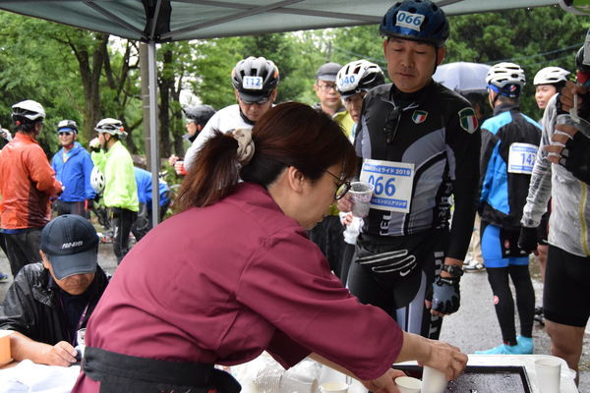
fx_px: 737
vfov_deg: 29.9
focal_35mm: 45
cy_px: 196
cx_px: 295
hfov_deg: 43.6
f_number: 4.2
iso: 3200
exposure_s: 1/400
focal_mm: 30
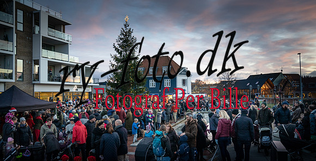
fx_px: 239
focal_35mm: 29
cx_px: 158
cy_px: 85
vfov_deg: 37.3
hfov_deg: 66.9
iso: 1600
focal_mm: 27
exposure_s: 1/250
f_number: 4
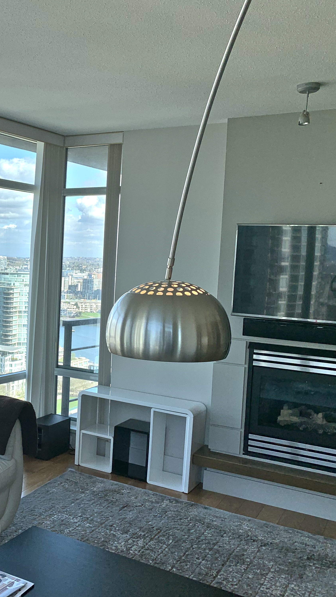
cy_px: 299
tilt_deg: -3.4
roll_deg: -2.4
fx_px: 602
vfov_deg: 52.8
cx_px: 4
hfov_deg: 29.3
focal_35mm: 38
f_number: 1.8
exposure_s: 1/919
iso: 25
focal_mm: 4.25
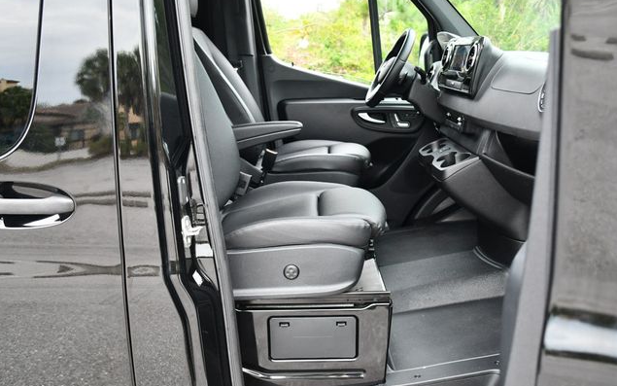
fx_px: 622
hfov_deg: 52.7
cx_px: 309
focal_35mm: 37
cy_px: 196
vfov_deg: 34.4
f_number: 3.5
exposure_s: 1/200
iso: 800
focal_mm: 18
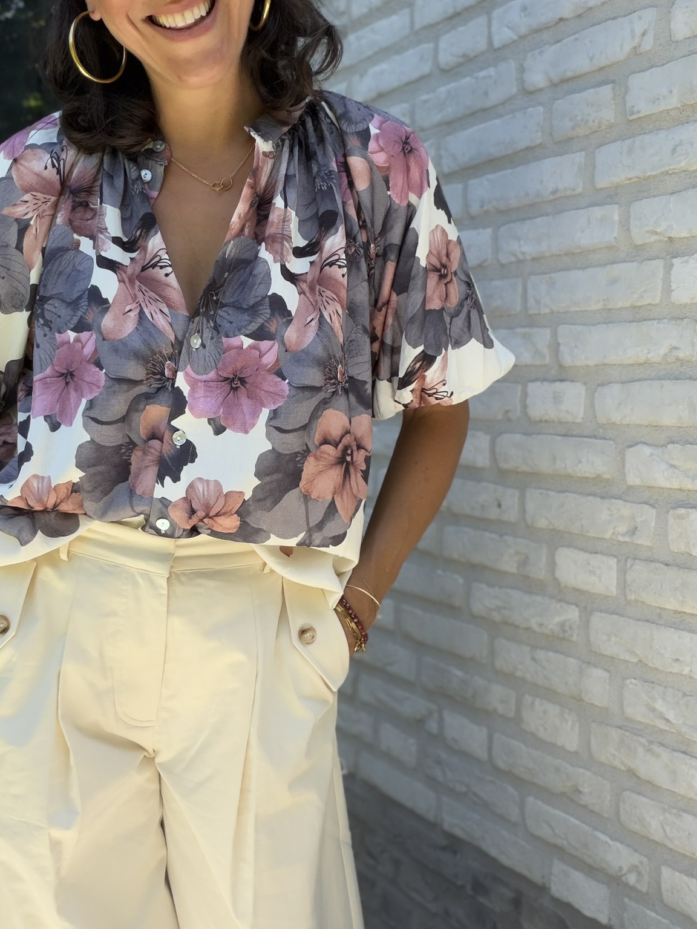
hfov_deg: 35.9
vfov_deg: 46.8
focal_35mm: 40
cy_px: 462
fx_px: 1074
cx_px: 298
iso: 25
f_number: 1.9
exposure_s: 1/397
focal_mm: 2.71
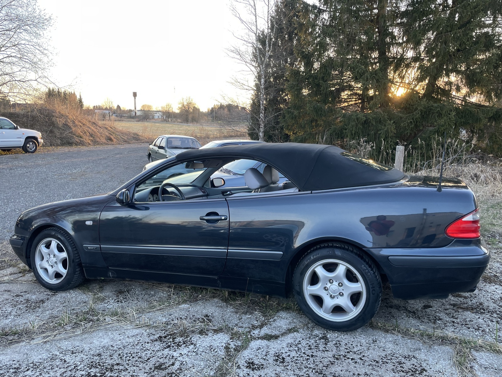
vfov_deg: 53.1
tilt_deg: -9.9
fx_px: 377
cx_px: 251
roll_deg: -1.4
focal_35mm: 26
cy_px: 188
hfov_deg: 67.3
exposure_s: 1/121
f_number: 1.6
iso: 50
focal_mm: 4.2
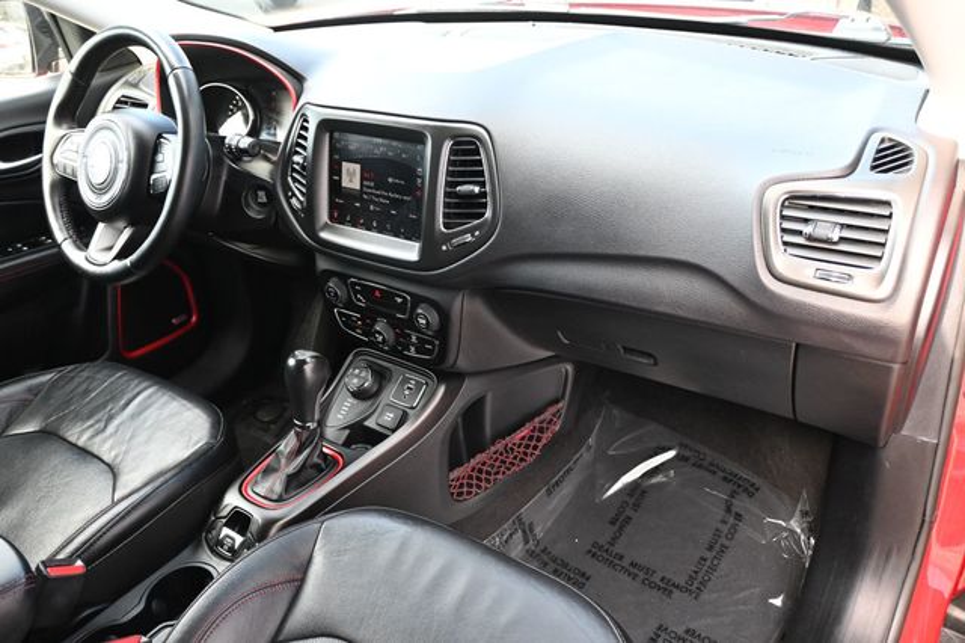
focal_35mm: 29
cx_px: 482
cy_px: 322
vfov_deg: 44.6
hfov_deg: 63.2
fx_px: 784
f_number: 3.8
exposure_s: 1/125
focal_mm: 19.5
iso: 1400
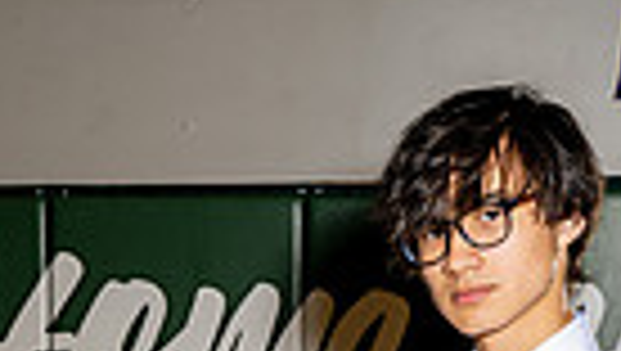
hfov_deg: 14.9
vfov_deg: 7.8
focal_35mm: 143
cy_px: 878
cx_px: 122
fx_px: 2357
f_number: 6.3
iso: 100
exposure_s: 1/250
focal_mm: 42
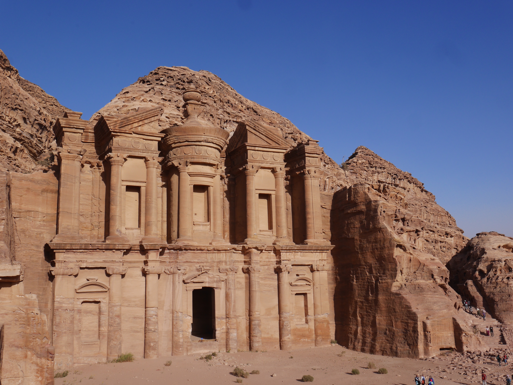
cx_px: 256
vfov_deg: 39.7
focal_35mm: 36
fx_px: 534
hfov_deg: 51.3
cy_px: 192
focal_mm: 18
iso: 200
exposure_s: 1/640
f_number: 10
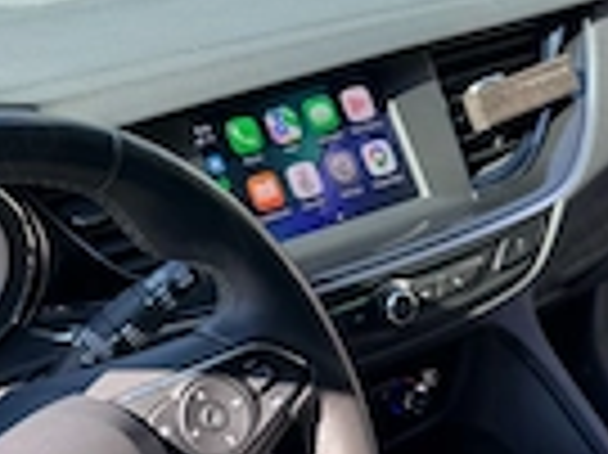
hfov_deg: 26.1
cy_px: 279
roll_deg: +3.0
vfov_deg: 20.7
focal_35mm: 71
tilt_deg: -21.5
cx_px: 5
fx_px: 1246
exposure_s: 1/488
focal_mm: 6.76
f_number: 1.78
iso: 80
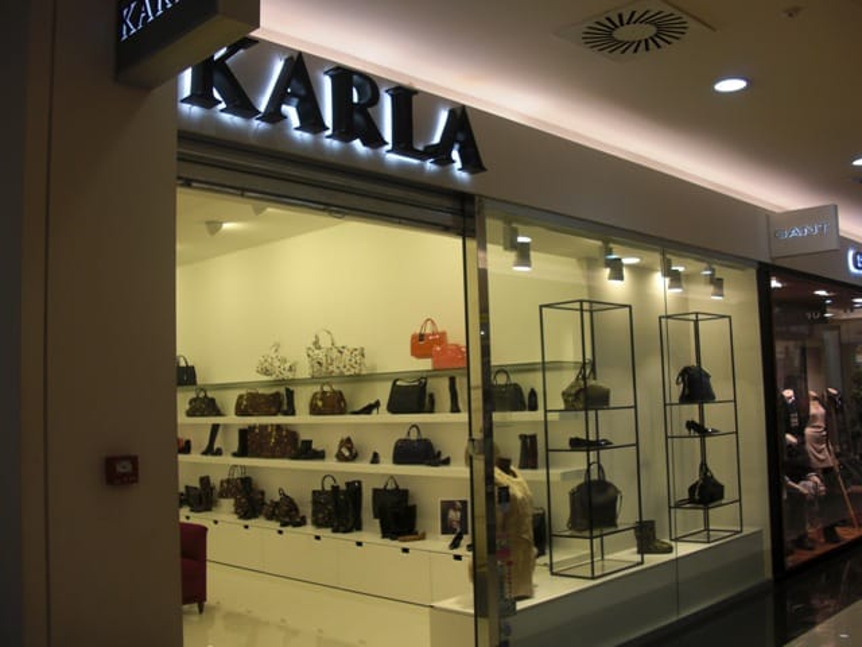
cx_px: 431
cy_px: 324
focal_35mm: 36
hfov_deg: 51.4
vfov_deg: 39.7
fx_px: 896
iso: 50
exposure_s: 1/60
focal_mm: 6.3
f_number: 2.8
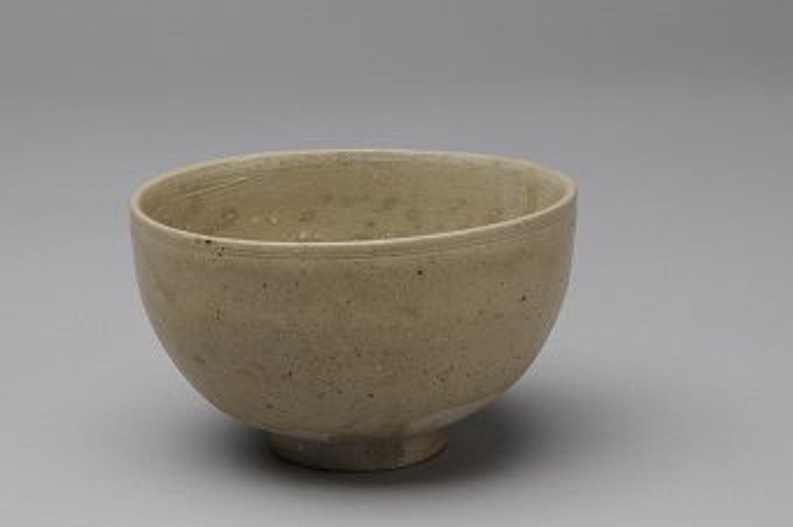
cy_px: 316
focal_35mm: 125
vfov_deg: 10.9
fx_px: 2751
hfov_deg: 16.4
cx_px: 351
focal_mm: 66
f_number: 32
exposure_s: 1/60
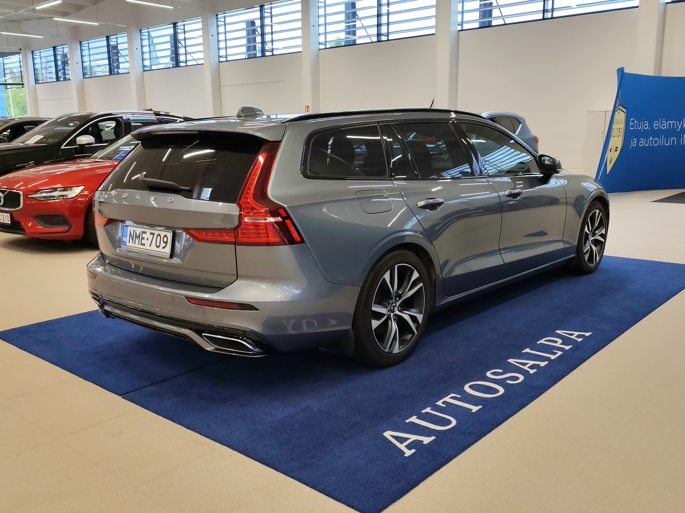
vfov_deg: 42.9
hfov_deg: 55.4
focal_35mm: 33
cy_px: 256
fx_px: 653
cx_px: 342
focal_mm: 6.12
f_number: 1.9
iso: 125
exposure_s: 1/100
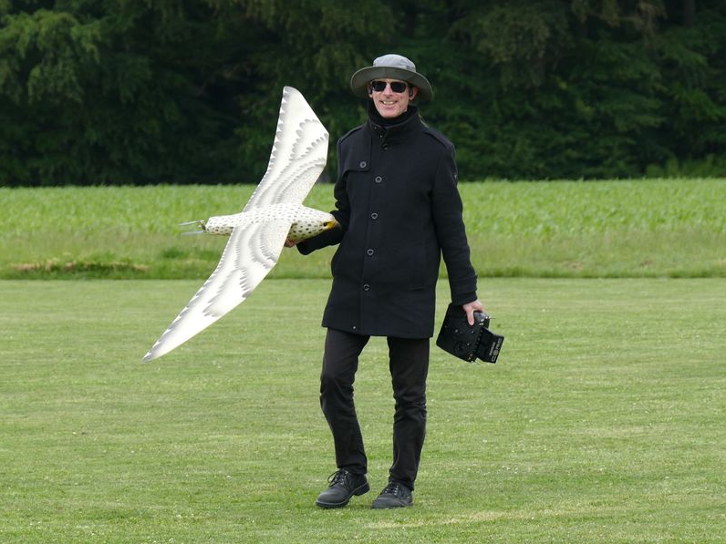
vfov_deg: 5.9
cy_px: 272
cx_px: 380
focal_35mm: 250
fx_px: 5243
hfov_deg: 7.9
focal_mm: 84.07
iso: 125
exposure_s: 1/320
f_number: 4
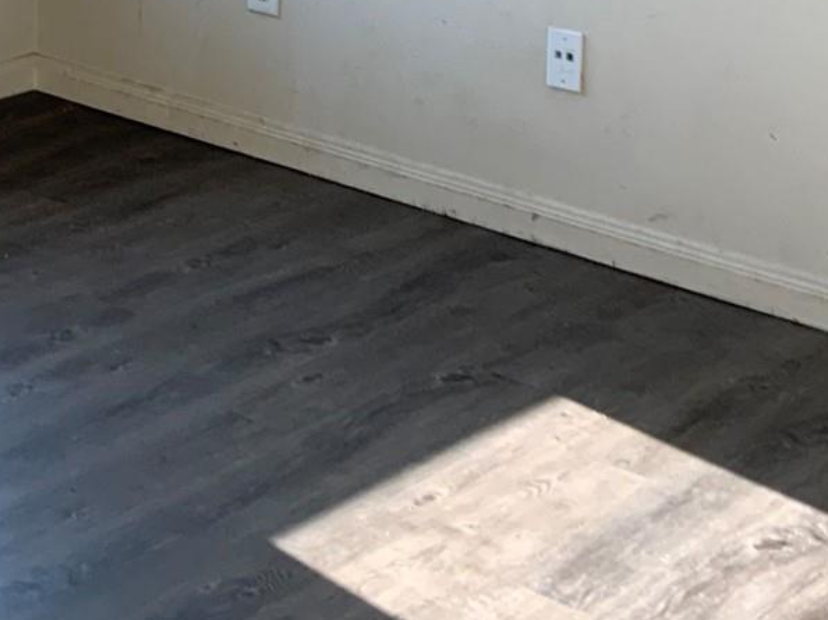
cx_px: -79
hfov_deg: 18.9
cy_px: -130
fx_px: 2391
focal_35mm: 100
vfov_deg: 14.3
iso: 20
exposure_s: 1/120
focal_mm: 3
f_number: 1.8
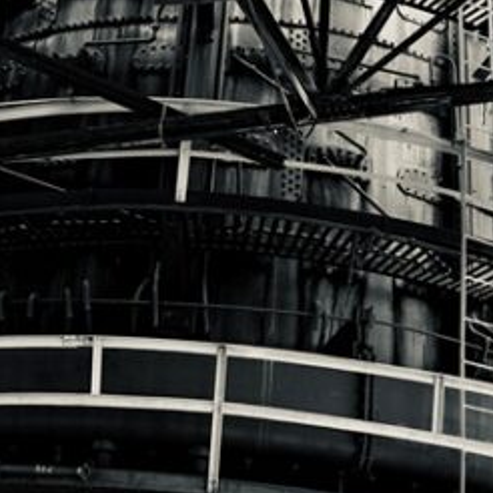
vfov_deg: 19.5
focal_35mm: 89
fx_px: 1434
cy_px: 204
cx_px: 212
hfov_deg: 19.5
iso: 400
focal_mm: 29
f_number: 5.6
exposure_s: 1/160
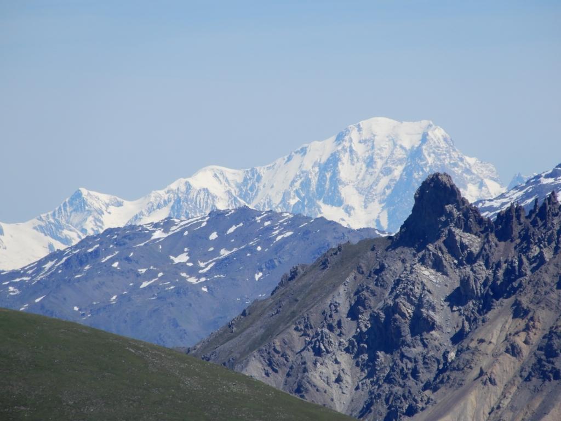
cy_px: 210
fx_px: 8103
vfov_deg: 3.0
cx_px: 280
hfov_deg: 4.0
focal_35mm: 500
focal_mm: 89.2
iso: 80
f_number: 6.3
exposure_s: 1/500
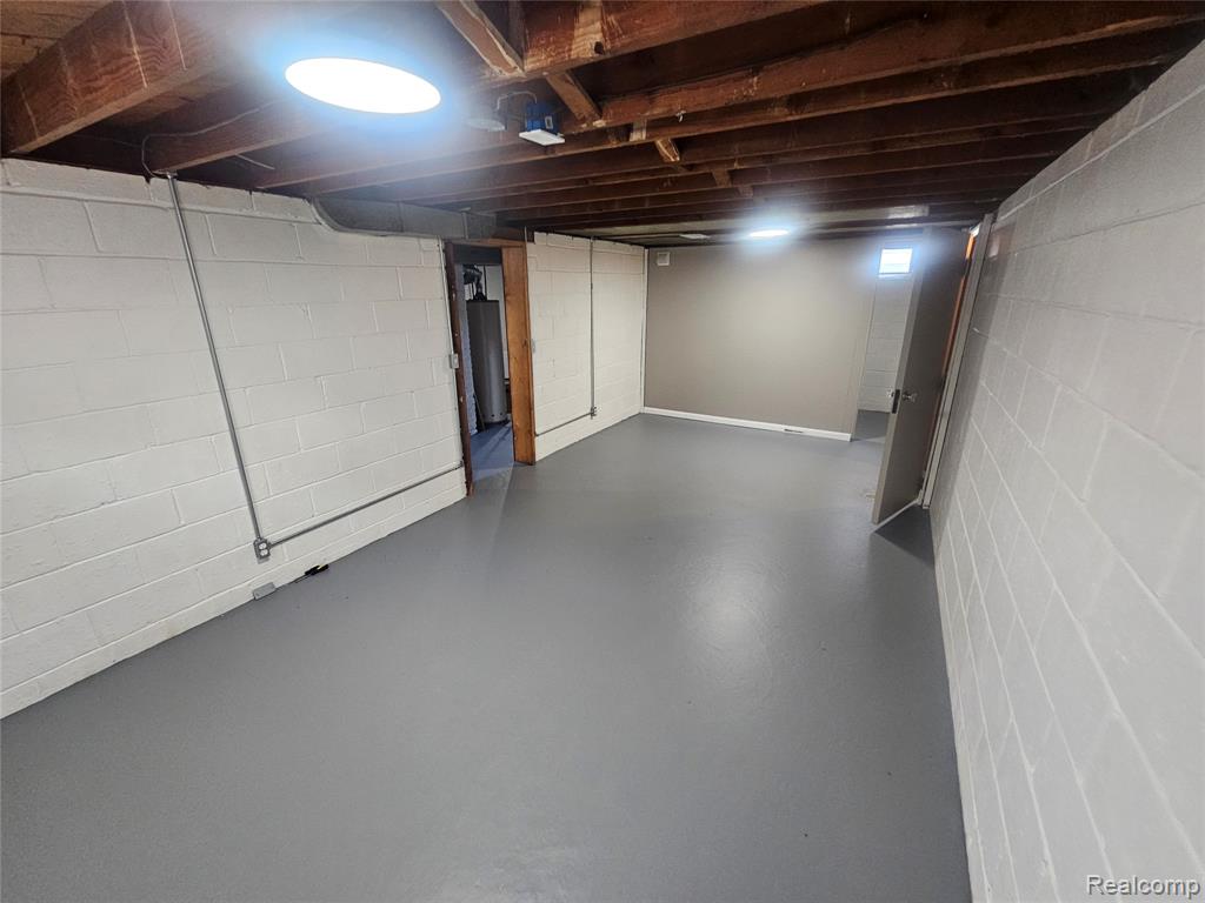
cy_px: 452
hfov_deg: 106.2
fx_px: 453
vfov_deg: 89.9
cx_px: 602
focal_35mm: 13
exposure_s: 1/40
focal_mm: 2.2
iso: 320
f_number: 2.2
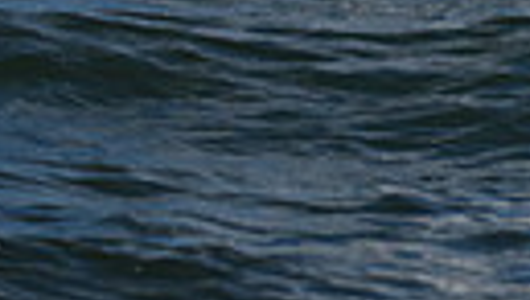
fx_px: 4630
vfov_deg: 3.5
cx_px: 569
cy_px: -884
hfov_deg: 6.5
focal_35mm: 329
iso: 200
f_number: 5
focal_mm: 70
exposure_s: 1/1000
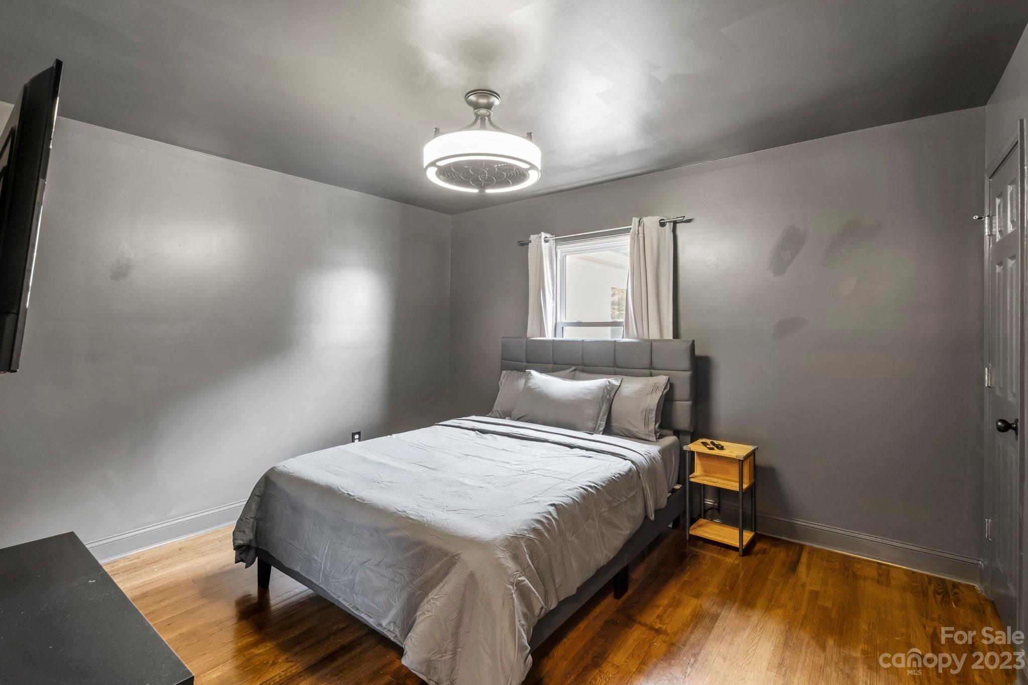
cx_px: 514
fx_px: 457
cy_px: 342
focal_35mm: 16
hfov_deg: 96.7
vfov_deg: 73.7
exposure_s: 4
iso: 100
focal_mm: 16
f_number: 11
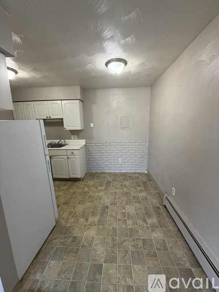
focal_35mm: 14
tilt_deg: -10.9
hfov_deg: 85.7
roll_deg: +1.1
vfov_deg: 102.1
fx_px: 118
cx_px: 110
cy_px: 146
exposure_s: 1/60
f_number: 2.2
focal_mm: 2.22
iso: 250
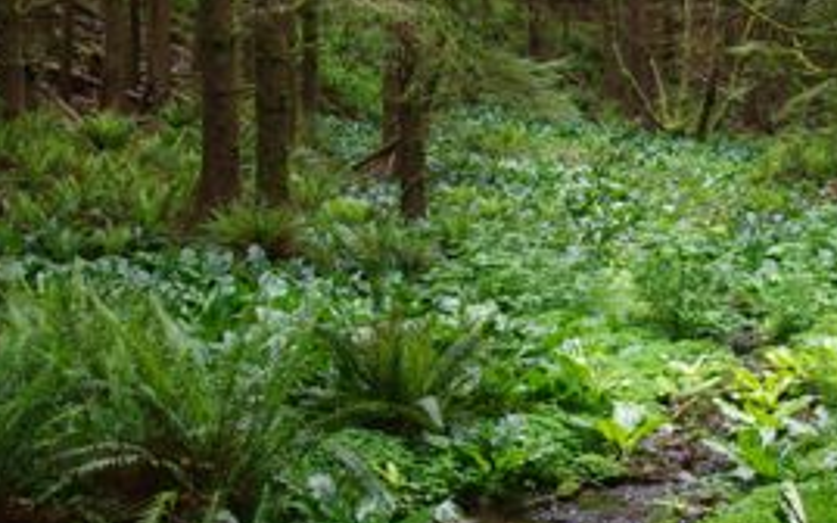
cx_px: 579
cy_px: 235
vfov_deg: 17.4
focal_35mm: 75
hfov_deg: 27.3
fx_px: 1710
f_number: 9
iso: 400
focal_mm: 21
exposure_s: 1/50
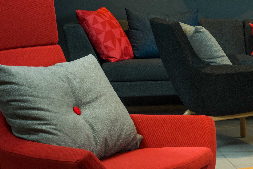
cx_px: 275
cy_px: 42
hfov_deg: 17.7
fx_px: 787
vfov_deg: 12.2
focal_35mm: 112
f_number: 11
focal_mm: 50
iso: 800
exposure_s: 1/10
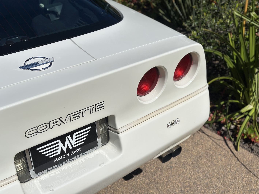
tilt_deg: -28.9
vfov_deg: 30.3
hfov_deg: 39.7
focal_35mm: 48
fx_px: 359
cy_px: 97
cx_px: 130
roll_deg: +1.9
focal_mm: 6.86
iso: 64
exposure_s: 1/18868
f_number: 1.78
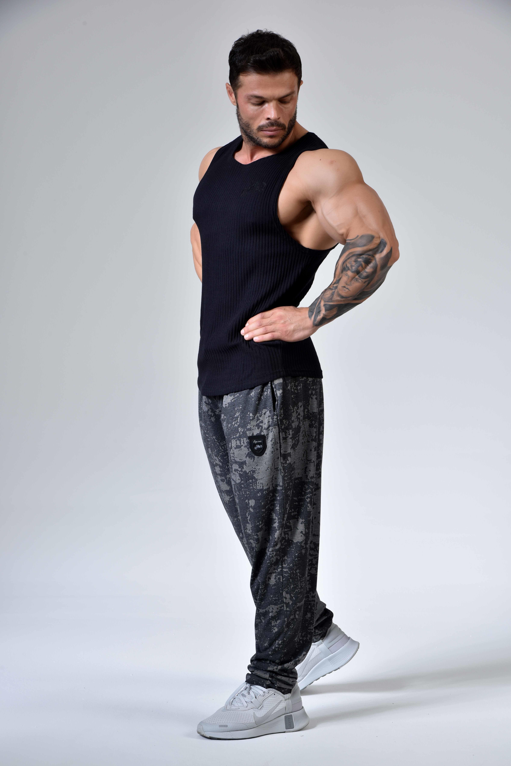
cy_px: 383
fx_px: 1744
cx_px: 256
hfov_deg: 16.7
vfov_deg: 24.8
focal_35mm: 82
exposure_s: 1/100
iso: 200
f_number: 11
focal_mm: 82
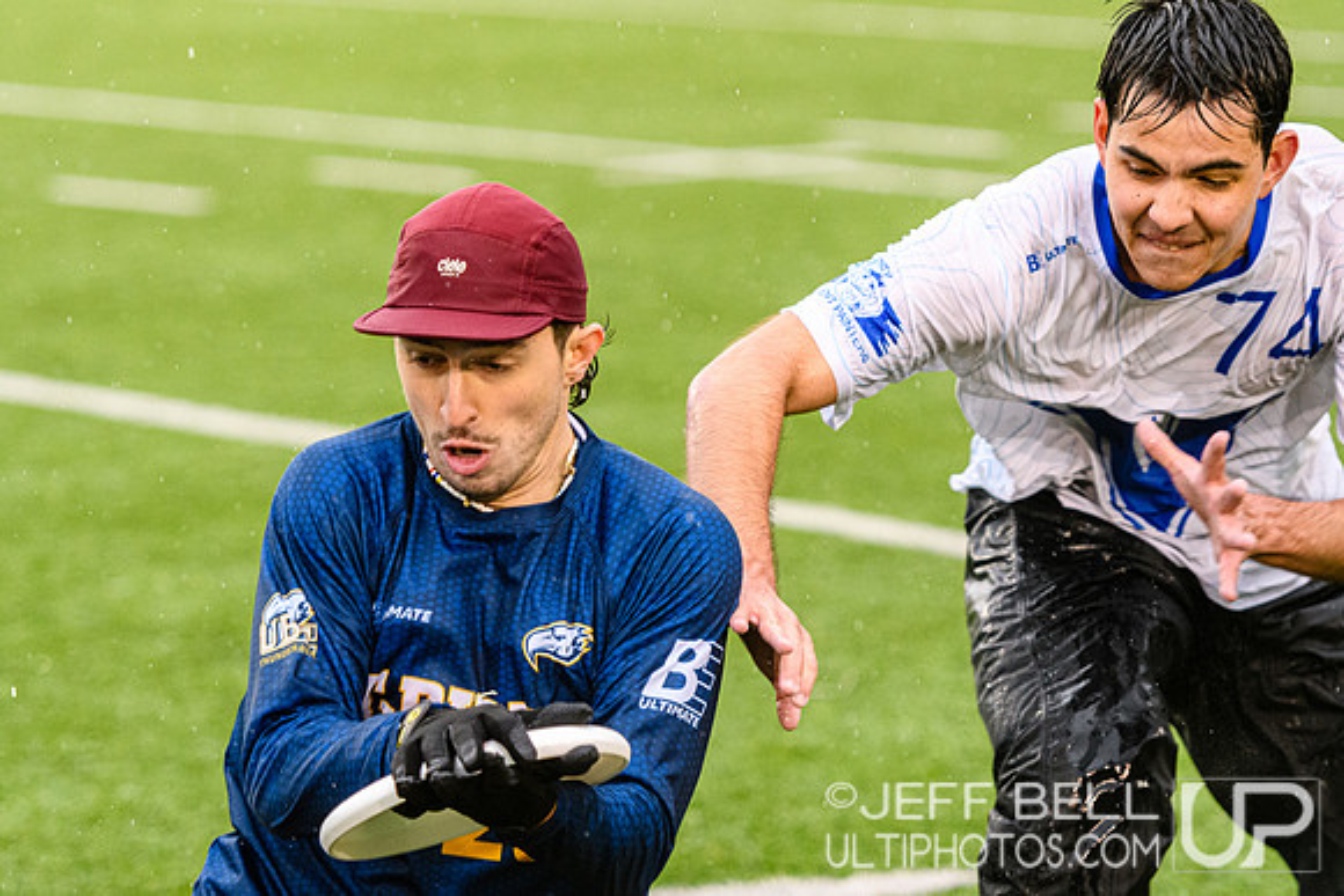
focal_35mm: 188
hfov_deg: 11.0
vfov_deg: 7.3
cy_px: 448
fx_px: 7001
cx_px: 672
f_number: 3.2
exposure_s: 1/1000
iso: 2000
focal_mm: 125
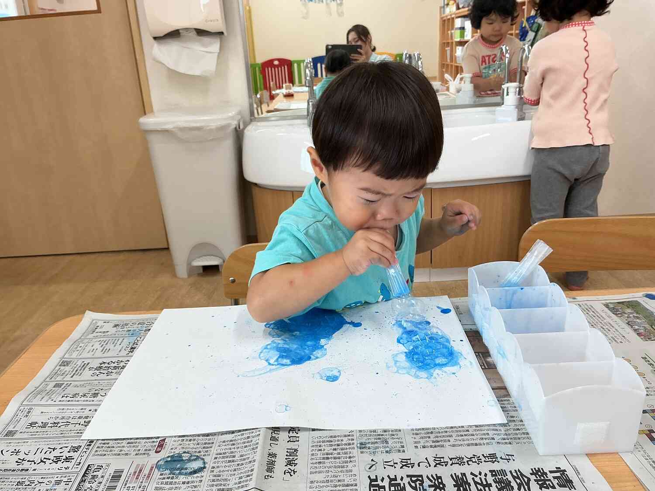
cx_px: 328
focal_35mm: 29
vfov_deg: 48.2
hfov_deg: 61.7
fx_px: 549
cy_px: 246
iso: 40
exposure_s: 1/100
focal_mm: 3
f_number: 1.8
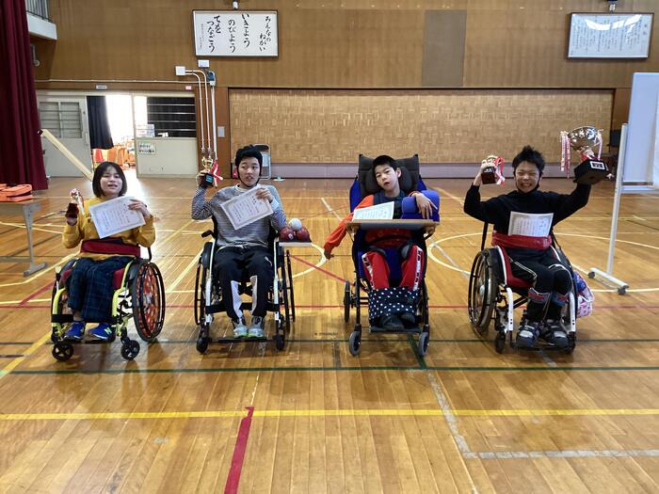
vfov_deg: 45.4
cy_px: 247
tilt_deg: -12.8
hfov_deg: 58.4
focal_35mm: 31
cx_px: 330
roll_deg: -0.8
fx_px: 590
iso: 320
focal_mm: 3.3
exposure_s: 1/40
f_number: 2.4
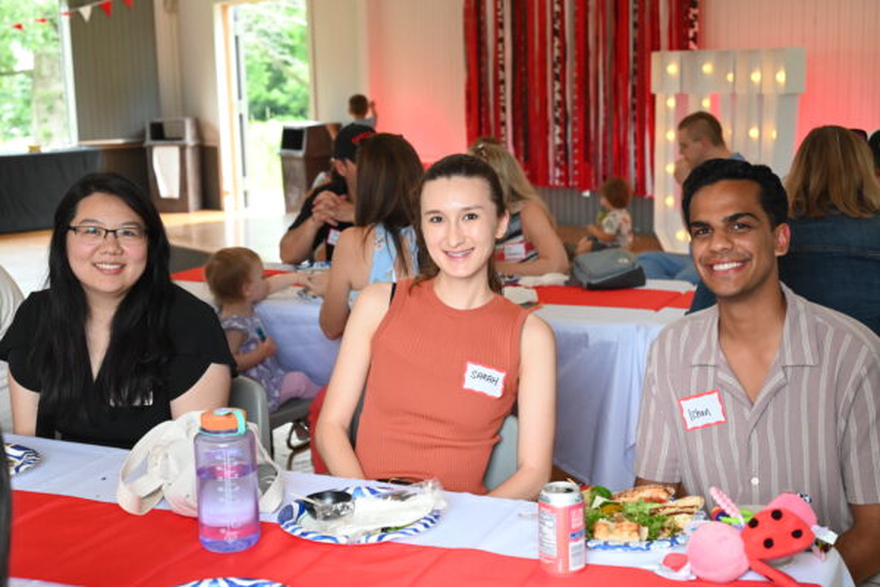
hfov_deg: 39.6
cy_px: 294
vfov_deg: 27.0
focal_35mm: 50
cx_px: 440
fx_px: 1222
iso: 3200
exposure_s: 1/125
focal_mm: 50
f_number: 5.6
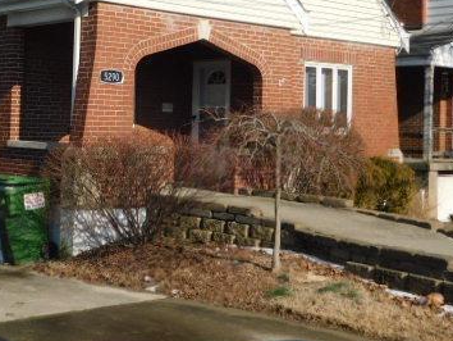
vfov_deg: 22.4
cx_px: 91
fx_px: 851
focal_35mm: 65
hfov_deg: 29.1
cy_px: 85
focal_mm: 6.3
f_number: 3.5
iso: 125
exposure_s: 1/1250
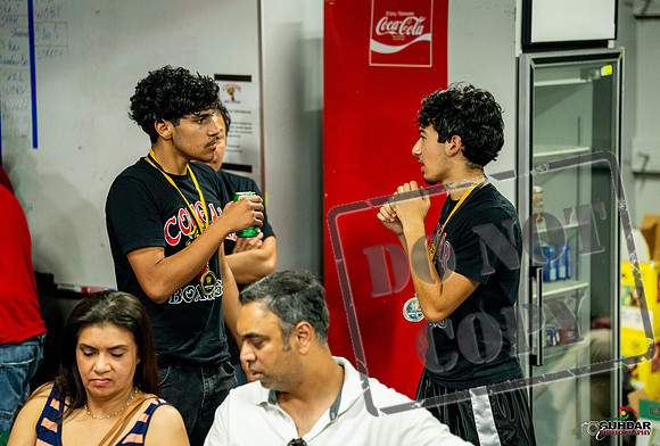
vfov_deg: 13.0
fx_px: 1958
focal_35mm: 106
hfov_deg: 19.1
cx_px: 348
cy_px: 215
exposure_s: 1/640
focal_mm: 96
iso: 4000
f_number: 2
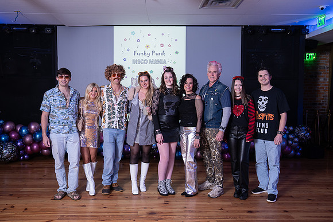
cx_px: 166
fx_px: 313
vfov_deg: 39.1
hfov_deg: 56.1
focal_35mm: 34
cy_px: 111
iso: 800
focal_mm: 33
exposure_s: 1/40
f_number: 4
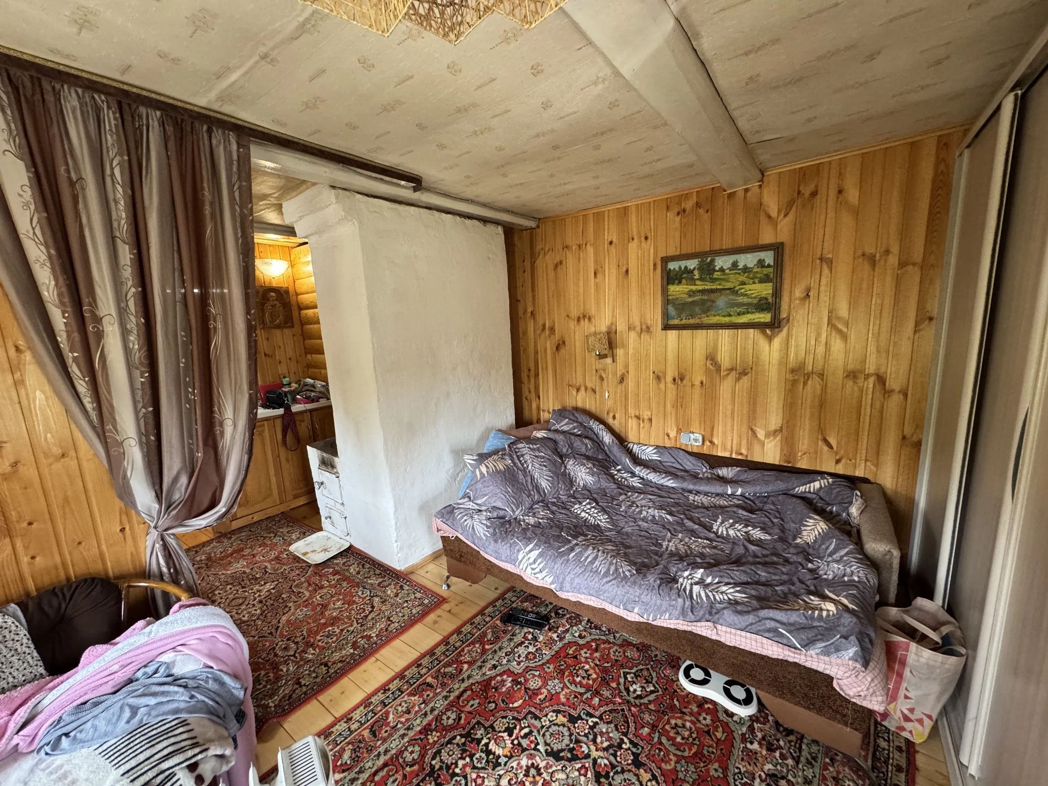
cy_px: 393
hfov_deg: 102.1
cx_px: 524
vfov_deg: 85.7
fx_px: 424
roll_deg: +2.5
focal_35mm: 14
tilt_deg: -9.3
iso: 320
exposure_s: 1/99
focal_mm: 2.22
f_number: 2.2
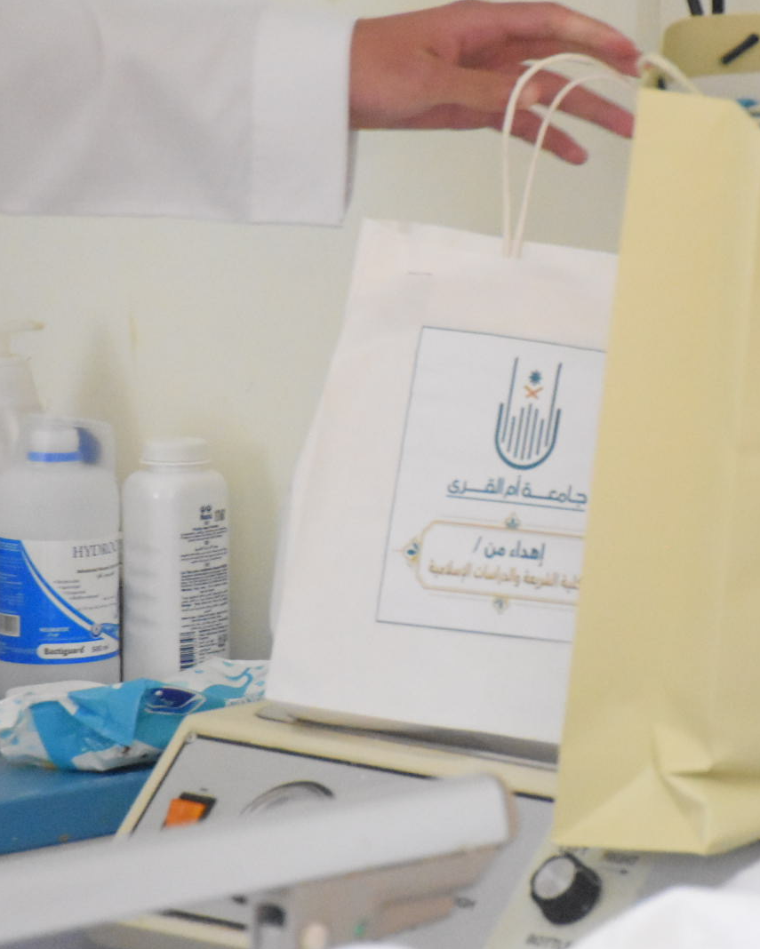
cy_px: 478
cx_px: 517
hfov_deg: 13.9
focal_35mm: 111
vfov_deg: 17.3
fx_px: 3120
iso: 11400
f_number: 4.8
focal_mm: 52
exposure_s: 1/60
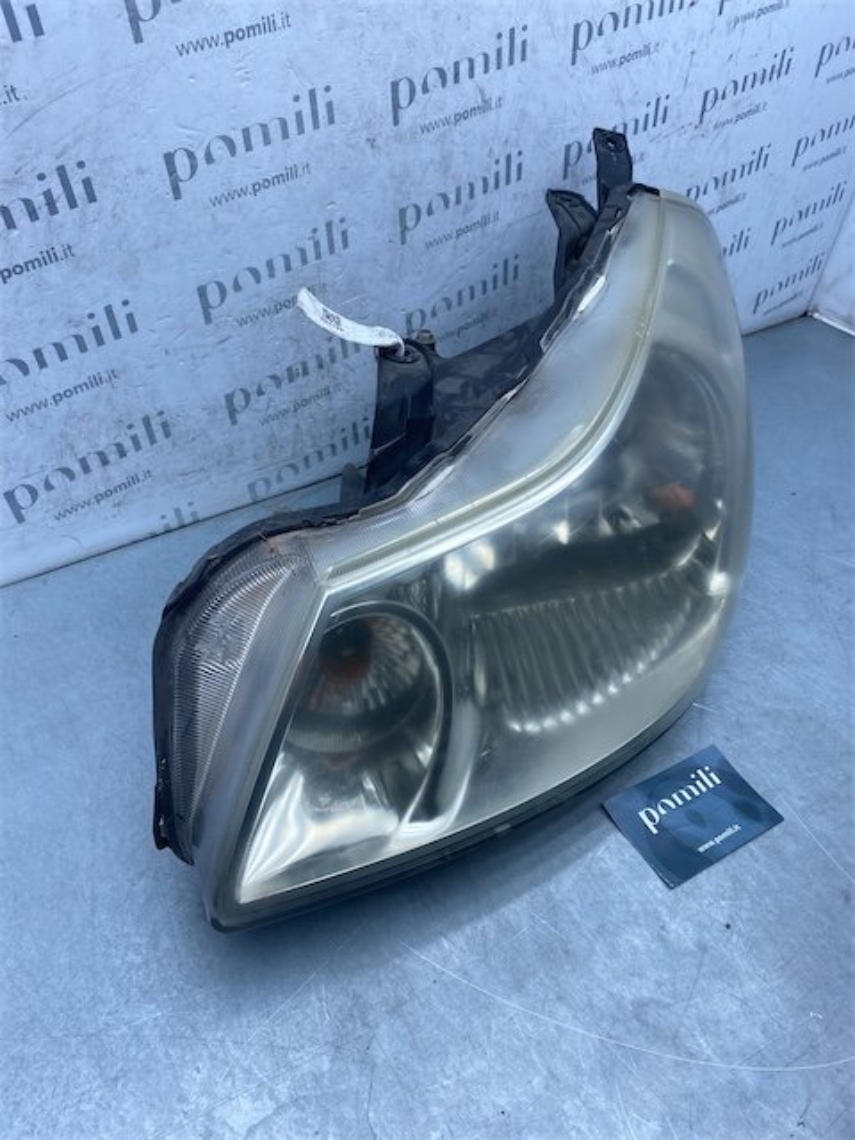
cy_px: 570
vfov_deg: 67.3
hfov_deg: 53.1
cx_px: 428
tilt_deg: -40.3
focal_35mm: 26
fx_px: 856
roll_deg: -7.7
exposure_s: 1/778
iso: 32
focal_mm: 4.25
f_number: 1.8
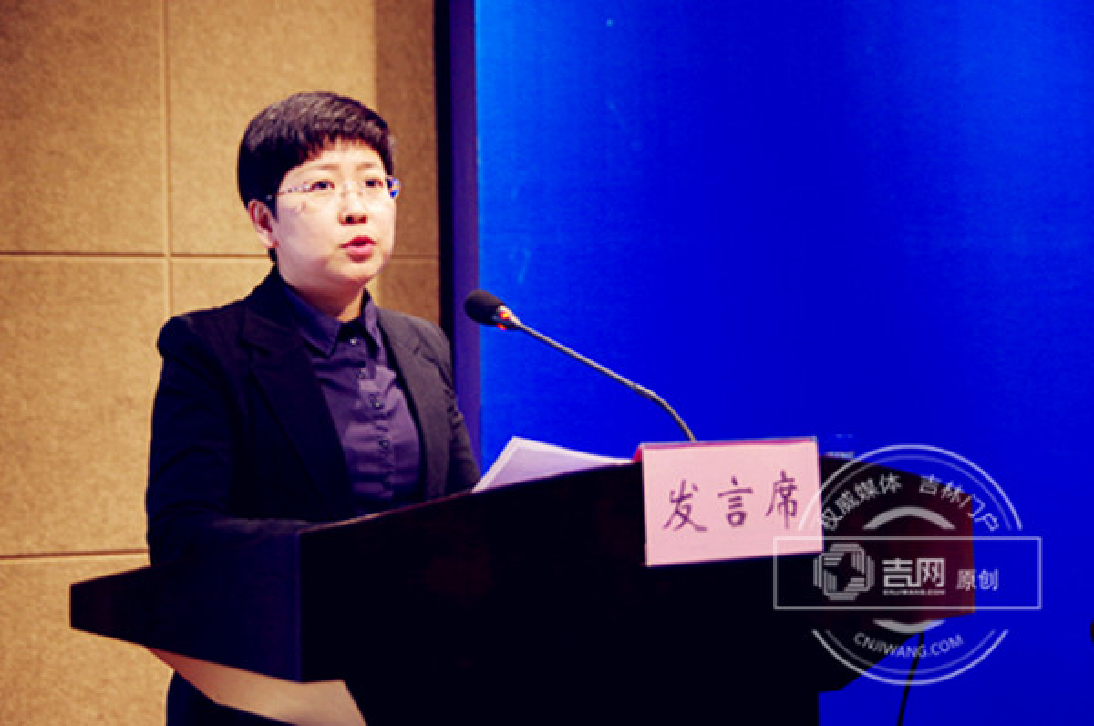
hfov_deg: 34.5
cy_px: 363
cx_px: 547
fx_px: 1760
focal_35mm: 58
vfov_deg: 23.3
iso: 800
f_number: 2.8
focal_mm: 39.38
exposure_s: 1/80
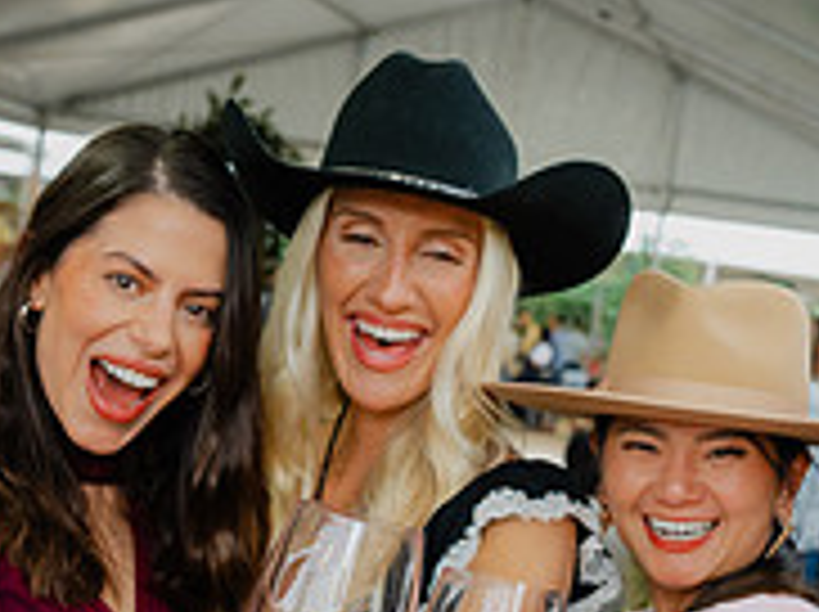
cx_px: 594
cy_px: 569
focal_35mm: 92
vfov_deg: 15.8
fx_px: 2174
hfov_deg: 21.2
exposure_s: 1/160
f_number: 4.5
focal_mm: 30
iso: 1250
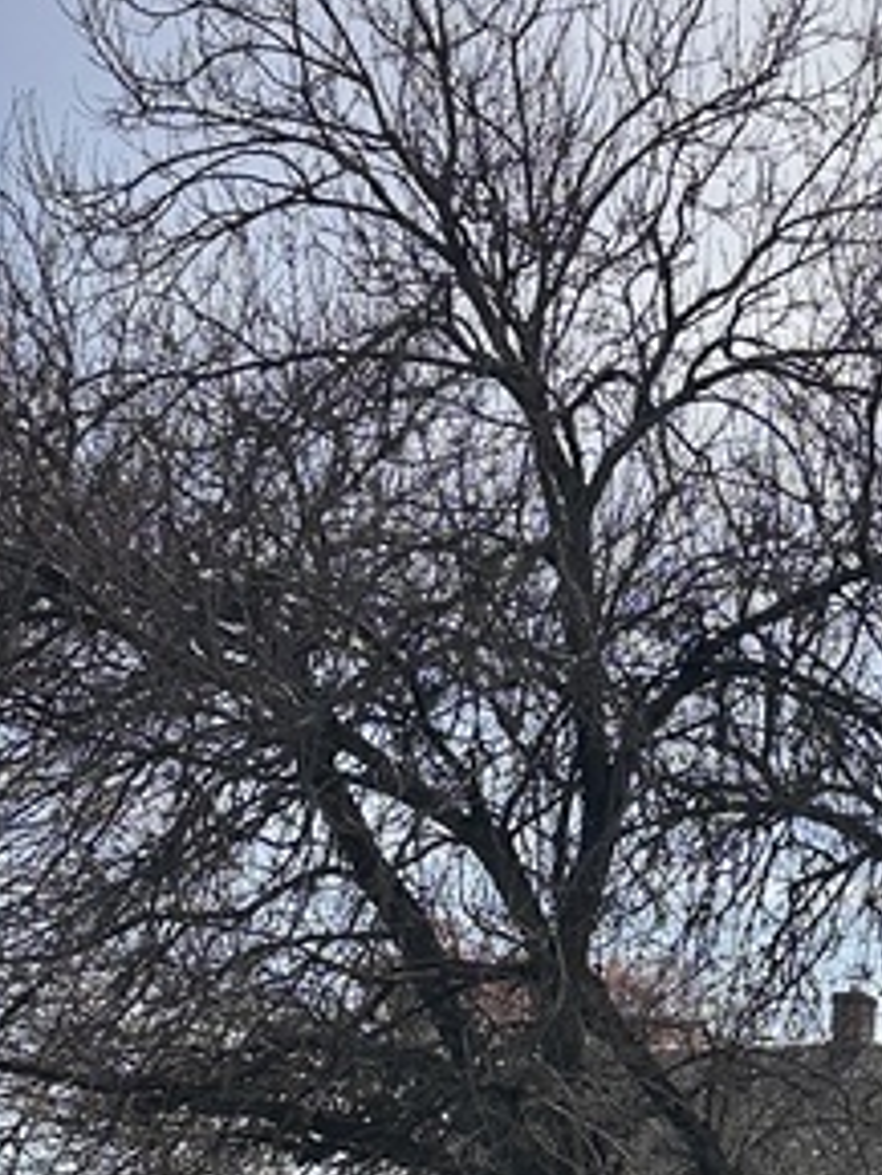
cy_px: 1057
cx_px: 882
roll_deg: -2.9
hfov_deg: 17.0
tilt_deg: +7.0
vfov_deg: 22.5
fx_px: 2886
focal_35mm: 85
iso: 80
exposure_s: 1/9709
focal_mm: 6.86
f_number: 1.78
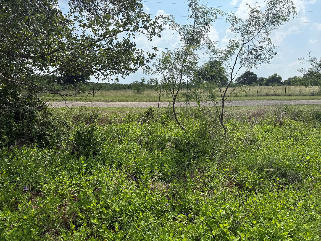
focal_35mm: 24
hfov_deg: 71.6
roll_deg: -2.3
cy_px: 120
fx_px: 223
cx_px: 160
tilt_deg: -9.5
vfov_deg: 56.8
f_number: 1.78
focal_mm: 6.76
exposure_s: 1/5319
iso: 80
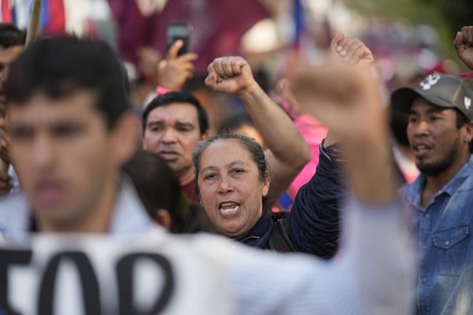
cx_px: 236
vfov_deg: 16.1
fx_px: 1116
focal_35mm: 85
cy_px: 158
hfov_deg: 23.9
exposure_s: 1/4000
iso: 320
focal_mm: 85
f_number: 1.4
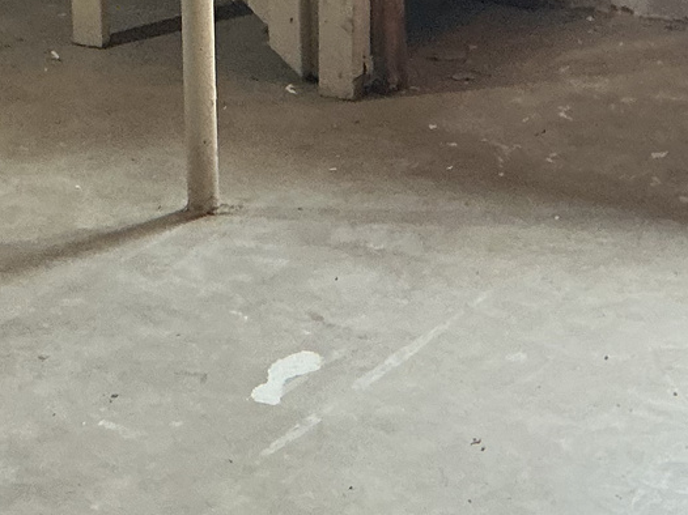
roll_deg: +3.0
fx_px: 2245
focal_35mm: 113
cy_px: -90
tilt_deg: -11.5
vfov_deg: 12.8
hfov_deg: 16.9
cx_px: -73
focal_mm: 3
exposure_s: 1/50
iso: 160
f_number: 1.8
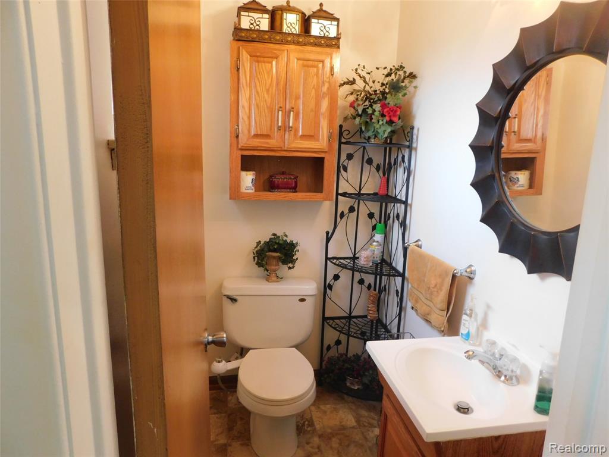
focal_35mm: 23
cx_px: 304
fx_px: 405
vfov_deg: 58.9
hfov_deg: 73.9
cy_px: 228
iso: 360
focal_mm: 4
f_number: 3
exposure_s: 1/30
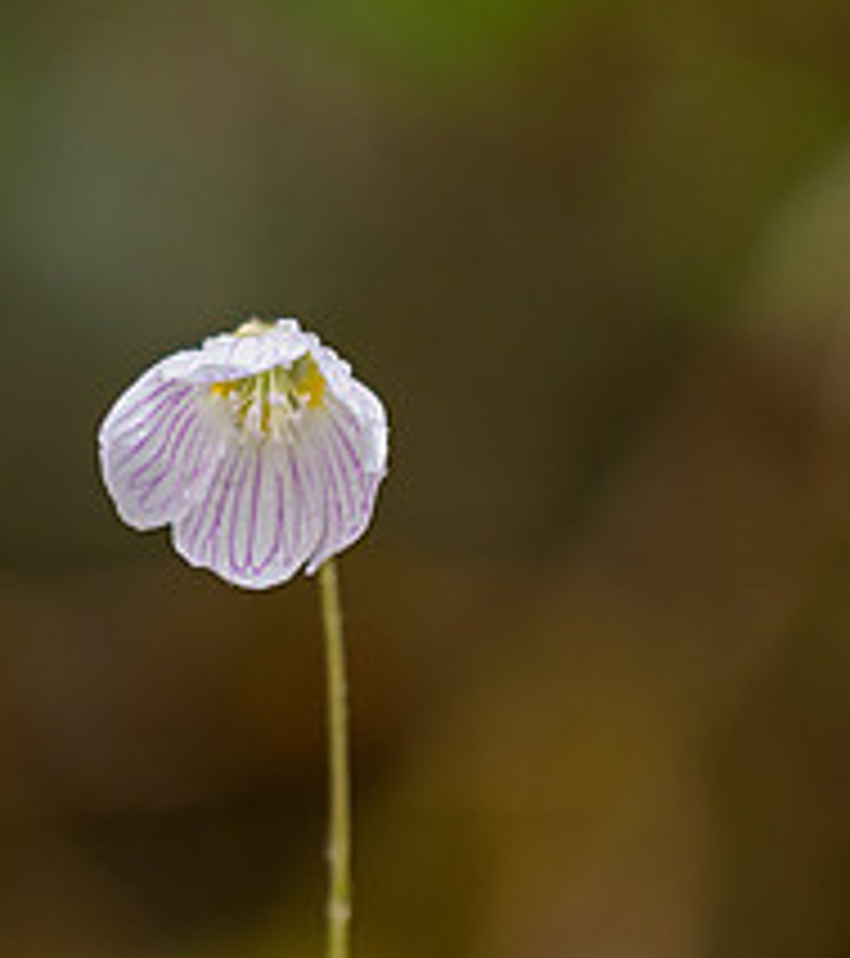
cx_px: 540
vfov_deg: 5.9
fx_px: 9353
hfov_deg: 5.2
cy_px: 850
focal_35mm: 316
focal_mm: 60
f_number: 2.8
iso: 200
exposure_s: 1/50
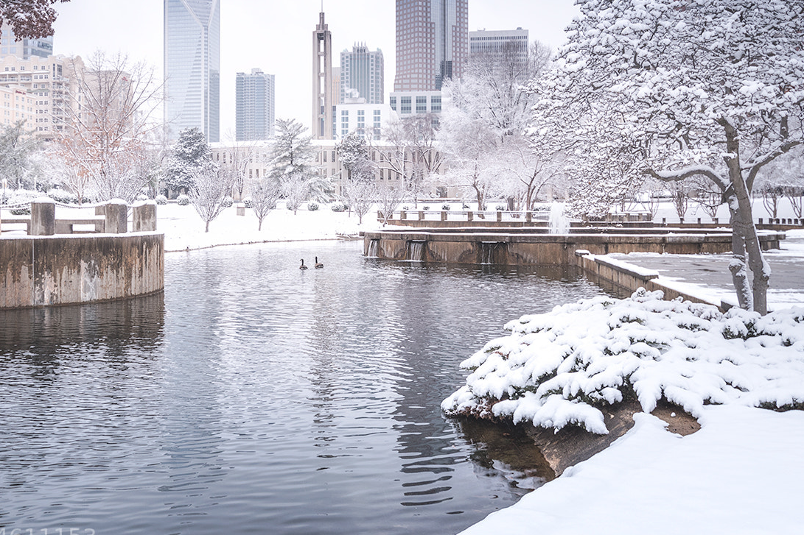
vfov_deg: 30.4
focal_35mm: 44
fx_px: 982
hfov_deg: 44.1
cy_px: 202
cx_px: 300
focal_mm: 20
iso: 100
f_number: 8
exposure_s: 1/50
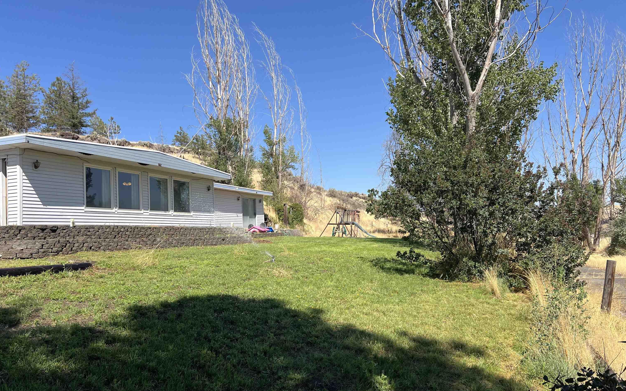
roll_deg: +2.2
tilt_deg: +2.3
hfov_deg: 66.5
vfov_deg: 44.4
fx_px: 478
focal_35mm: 28
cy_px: 221
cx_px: 313
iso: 50
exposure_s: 1/3460
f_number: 1.5
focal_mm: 5.7
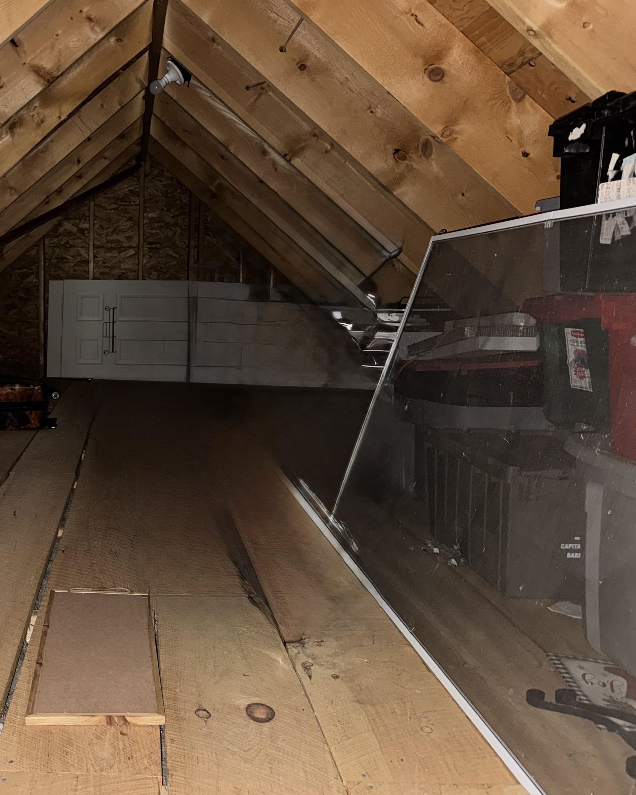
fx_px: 753
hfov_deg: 43.0
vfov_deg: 55.7
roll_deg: -0.8
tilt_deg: -8.6
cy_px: 399
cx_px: 100
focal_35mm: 32
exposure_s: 1/4
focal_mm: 6.76
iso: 100
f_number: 1.78
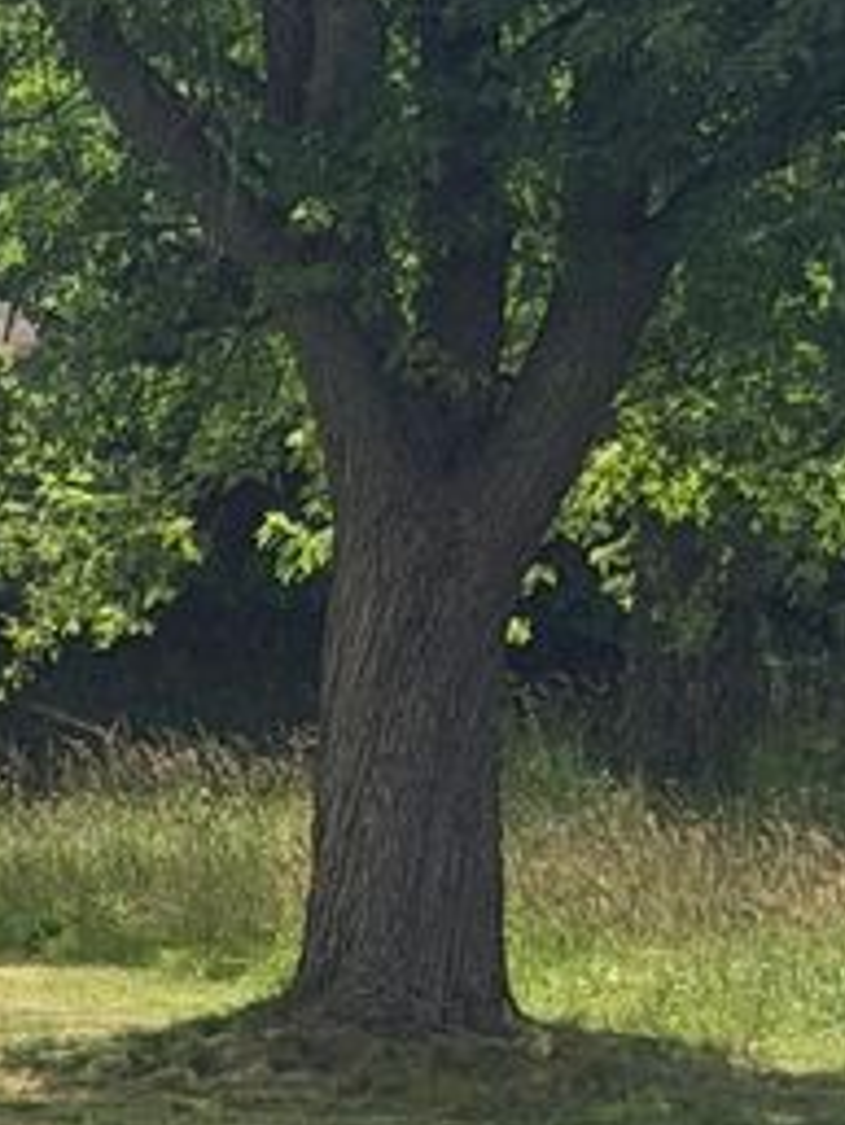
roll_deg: +1.1
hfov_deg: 5.3
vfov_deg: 7.0
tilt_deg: -5.6
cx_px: 68
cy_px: 1304
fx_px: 9106
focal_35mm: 280
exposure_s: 1/4878
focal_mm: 6.76
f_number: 1.78
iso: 100
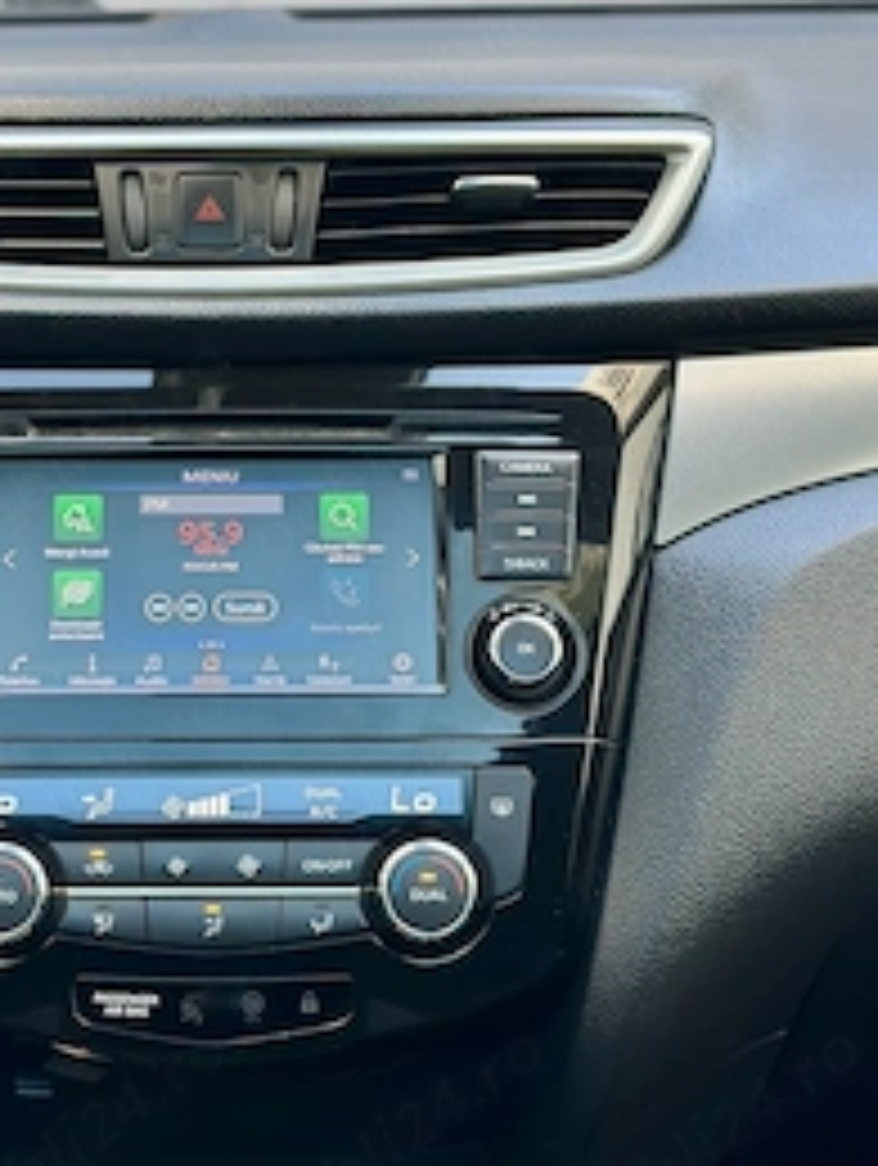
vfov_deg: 26.3
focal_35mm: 74
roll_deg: -2.6
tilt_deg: -16.9
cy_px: 527
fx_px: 2496
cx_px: 239
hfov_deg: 19.8
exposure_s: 1/83
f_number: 1.78
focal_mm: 6.86
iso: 100
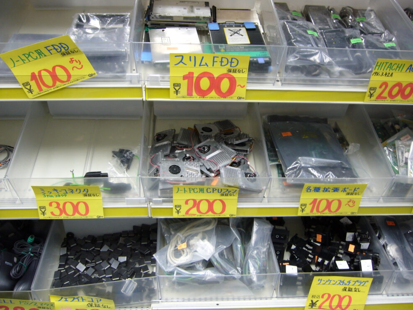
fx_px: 430
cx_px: 209
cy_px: 154
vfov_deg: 39.7
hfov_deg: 51.4
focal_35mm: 36
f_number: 2.8
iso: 100
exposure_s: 1/15
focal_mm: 5.8
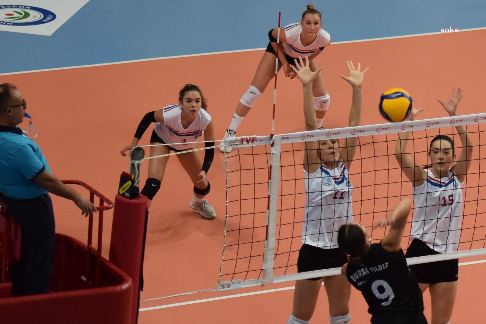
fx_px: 1418
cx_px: 243
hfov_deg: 19.4
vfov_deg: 13.1
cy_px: 162
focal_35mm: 105
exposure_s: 1/500
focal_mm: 70
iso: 1250
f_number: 2.8
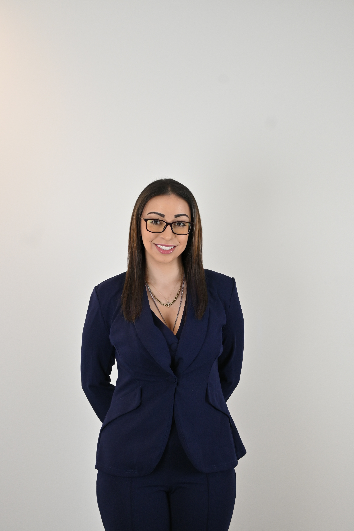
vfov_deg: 36.9
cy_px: 266
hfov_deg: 25.1
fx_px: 796
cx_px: 177
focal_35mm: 54
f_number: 5.3
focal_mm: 36
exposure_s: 1/125
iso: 500
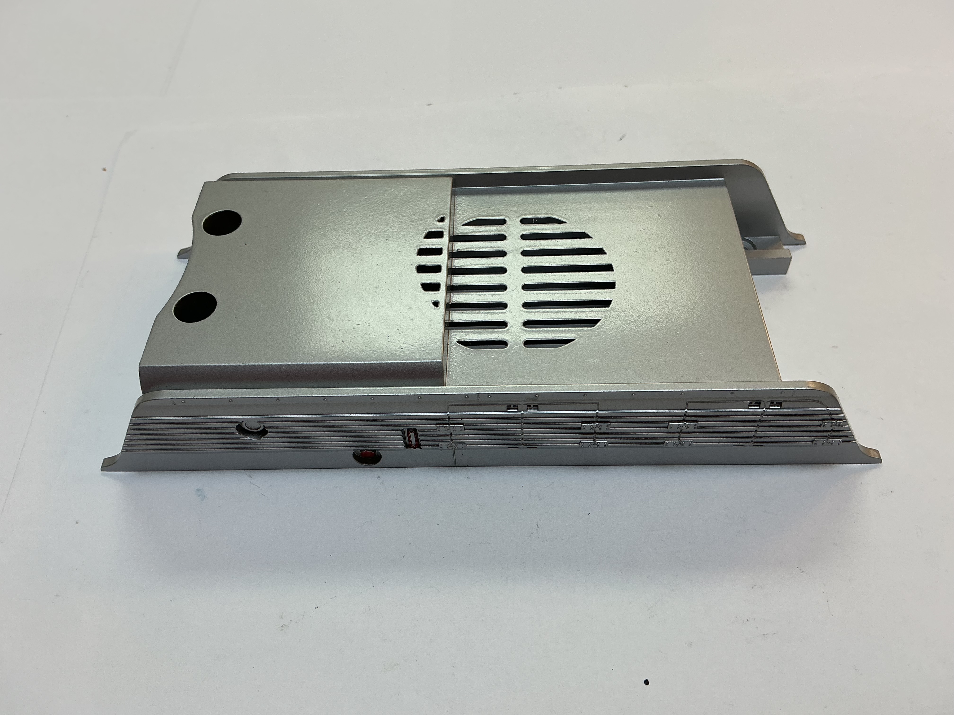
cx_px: 477
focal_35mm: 29
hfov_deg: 61.7
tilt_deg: -50.9
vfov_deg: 48.2
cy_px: 358
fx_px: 799
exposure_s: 1/100
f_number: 1.8
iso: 20
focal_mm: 3
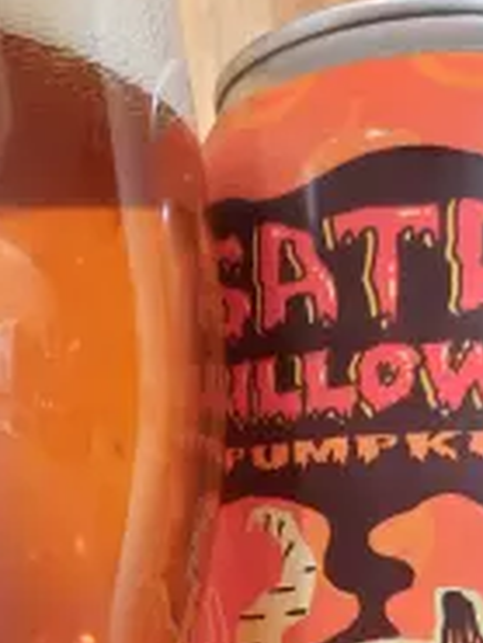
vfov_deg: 32.6
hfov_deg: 27.1
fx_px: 1003
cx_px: 247
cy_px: 643
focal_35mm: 54
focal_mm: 4.6
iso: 320
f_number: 2
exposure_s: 1/24
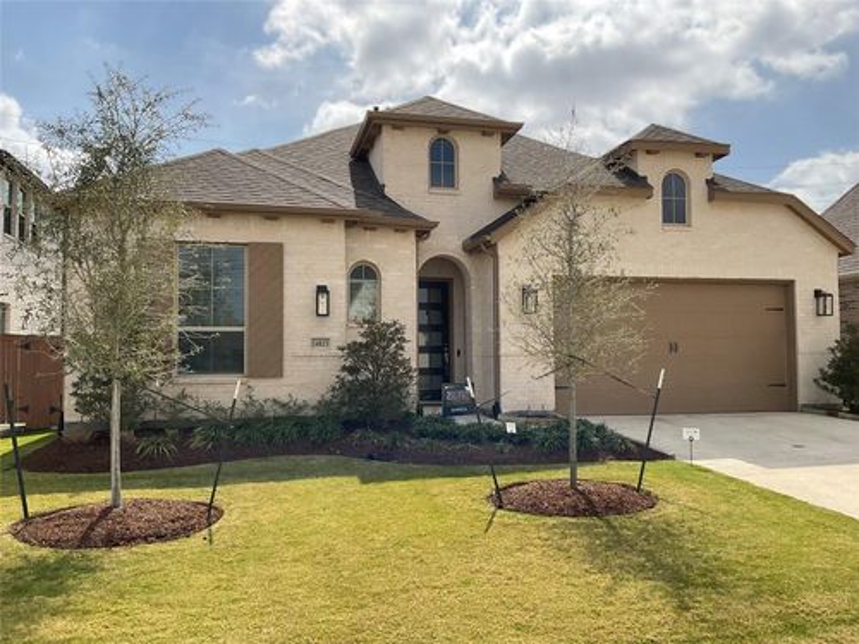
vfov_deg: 48.2
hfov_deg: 61.7
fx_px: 720
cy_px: 322
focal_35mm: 29
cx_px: 430
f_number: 1.8
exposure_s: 1/2427
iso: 16
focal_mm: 3
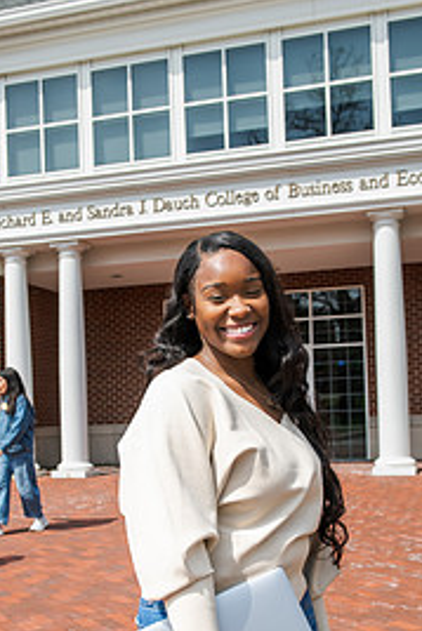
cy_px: 414
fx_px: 913
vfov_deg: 37.8
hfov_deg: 26.0
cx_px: 177
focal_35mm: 52
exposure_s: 1/500
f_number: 5.6
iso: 200
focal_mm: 31
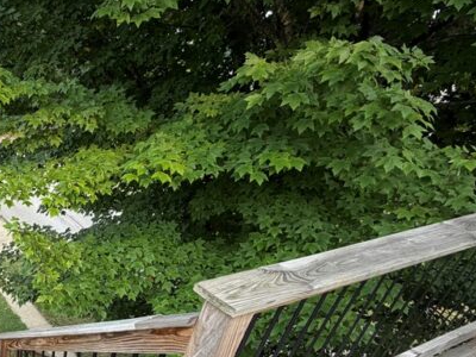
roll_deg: +0.3
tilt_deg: -28.7
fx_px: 385
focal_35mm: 28
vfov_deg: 47.5
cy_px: 276
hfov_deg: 51.2
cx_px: 2
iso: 50
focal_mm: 2.22
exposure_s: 1/390
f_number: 2.2
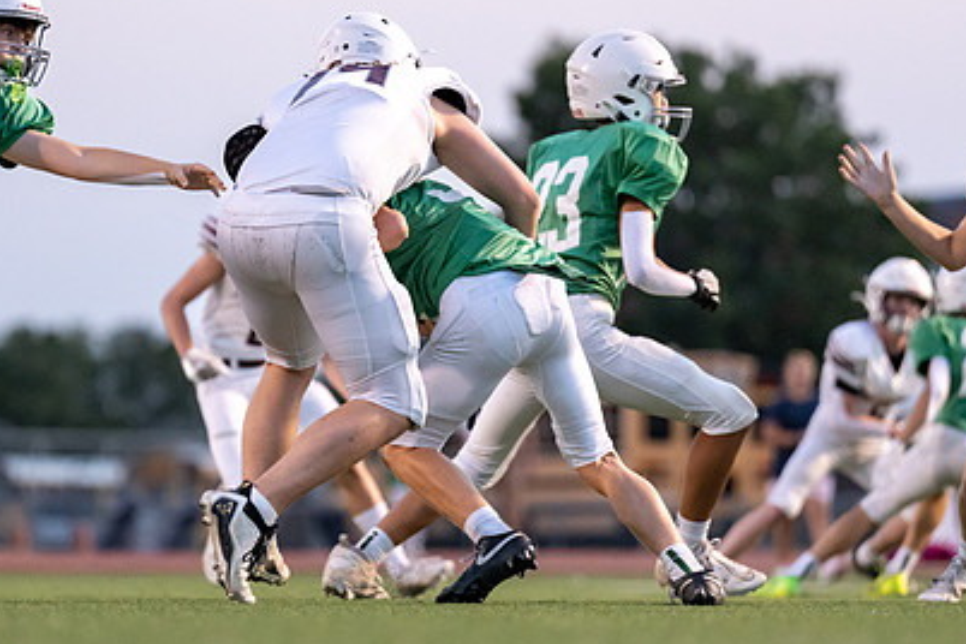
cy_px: 358
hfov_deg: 5.4
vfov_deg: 3.6
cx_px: 372
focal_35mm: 380
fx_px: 10196
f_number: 2.8
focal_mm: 200
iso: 2500
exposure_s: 1/1000
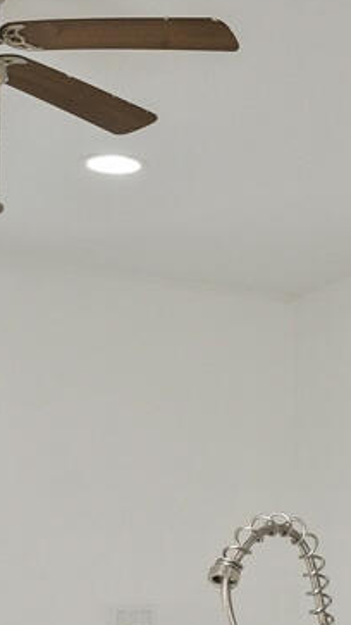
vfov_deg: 20.5
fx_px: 1672
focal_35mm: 101
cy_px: 610
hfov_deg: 10.3
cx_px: 865
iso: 250
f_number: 9
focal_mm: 14
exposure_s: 1/30
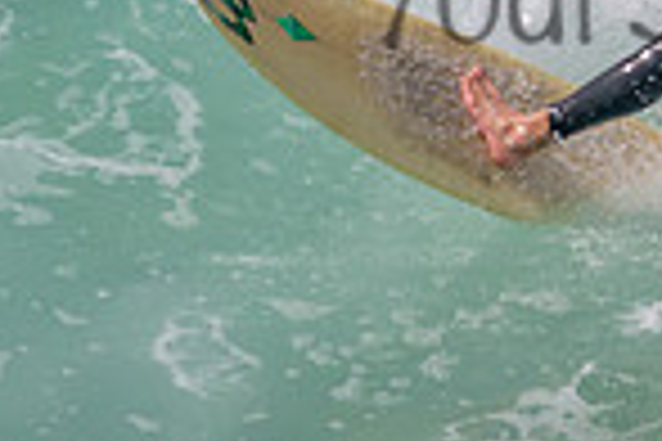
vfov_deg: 0.4
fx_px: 58086
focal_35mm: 3159
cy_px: -61
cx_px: 829
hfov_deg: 0.7
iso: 360
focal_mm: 800
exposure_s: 1/1250
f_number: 11
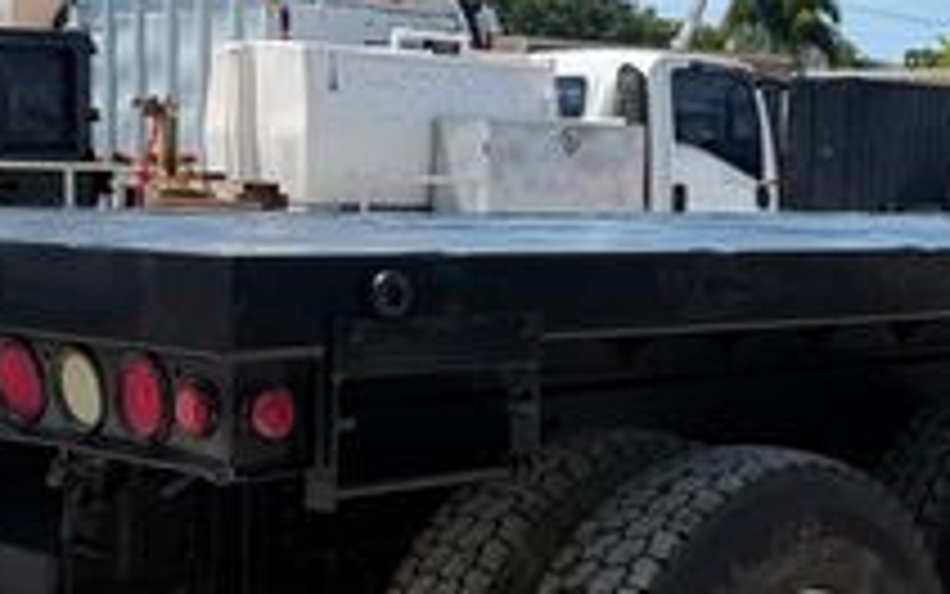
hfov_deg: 26.4
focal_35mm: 77
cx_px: 725
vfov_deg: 16.9
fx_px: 1994
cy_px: 378
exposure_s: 1/5319
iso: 80
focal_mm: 6.76
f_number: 1.78
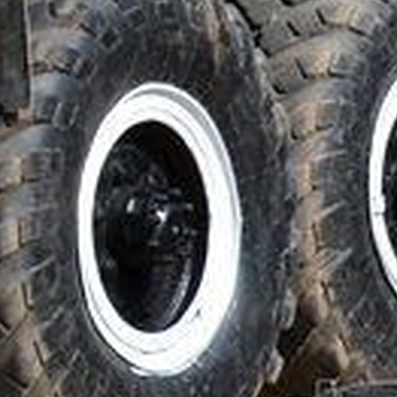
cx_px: -803
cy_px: -311
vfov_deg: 3.4
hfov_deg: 3.3
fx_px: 6656
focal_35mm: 513
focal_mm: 44
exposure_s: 1/250
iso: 100
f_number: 8
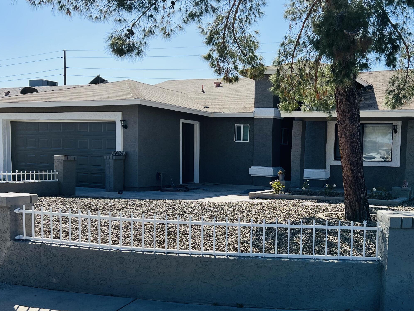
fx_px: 466
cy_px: 190
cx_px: 285
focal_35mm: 39
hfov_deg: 46.9
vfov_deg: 36.7
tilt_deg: -3.7
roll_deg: -2.1
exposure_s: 1/3077
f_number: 1.5
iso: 50
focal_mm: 5.7
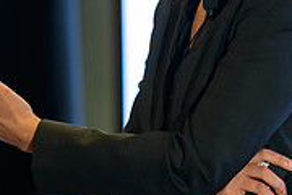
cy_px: -1
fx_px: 4436
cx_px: 60
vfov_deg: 2.5
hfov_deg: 3.8
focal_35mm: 547
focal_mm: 170
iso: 1600
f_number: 3.2
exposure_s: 1/250
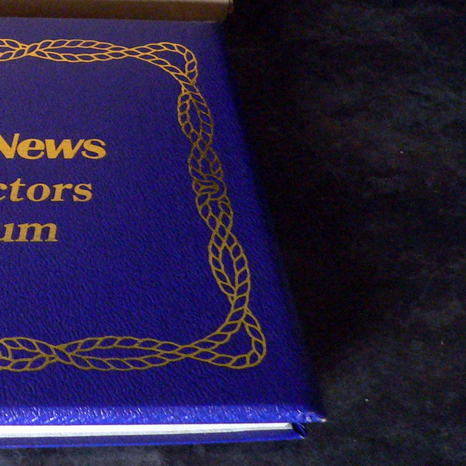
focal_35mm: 75
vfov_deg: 22.6
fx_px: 1142
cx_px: -78
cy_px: 64
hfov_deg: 21.6
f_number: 2.8
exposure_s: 1/15
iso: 400
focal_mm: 6
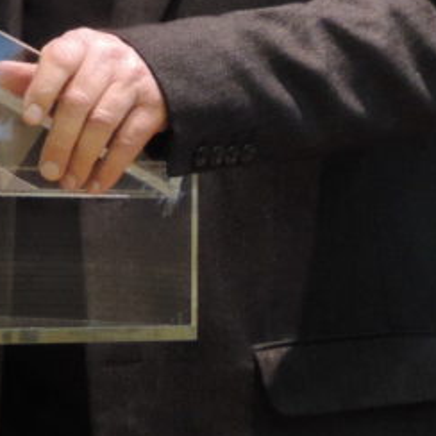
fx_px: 8977
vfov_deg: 2.8
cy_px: -139
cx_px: -198
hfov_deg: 2.8
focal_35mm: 630
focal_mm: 30.3
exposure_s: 1/25
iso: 800
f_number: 4.5
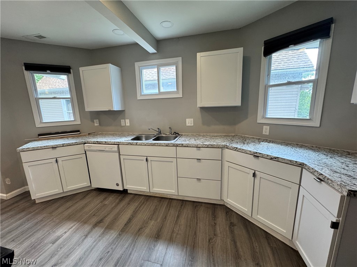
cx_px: 178
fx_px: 144
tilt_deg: -10.2
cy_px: 134
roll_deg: +2.4
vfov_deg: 85.7
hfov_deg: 102.1
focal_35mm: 14
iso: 250
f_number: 2.2
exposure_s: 1/120
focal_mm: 2.22
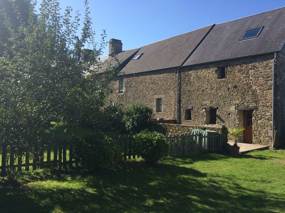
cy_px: 106
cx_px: 142
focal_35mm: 29
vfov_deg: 48.2
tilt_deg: +1.0
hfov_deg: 61.7
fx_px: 239
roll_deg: +0.5
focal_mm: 4.15
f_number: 2.2
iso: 32
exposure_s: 1/1642
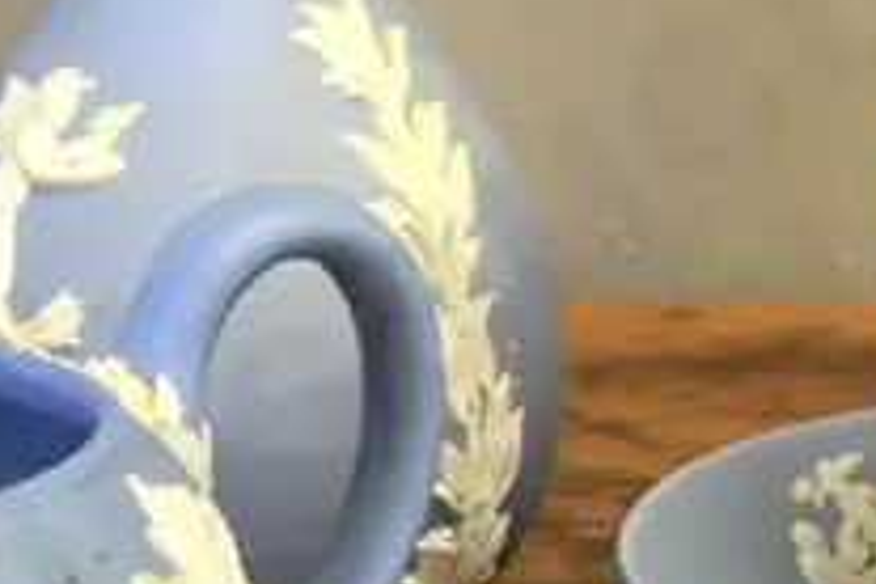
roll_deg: -0.2
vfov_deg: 9.2
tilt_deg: -13.9
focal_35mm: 149
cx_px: 254
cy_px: 440
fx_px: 3625
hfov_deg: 13.7
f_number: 2.2
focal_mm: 4.15
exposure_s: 1/17
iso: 64
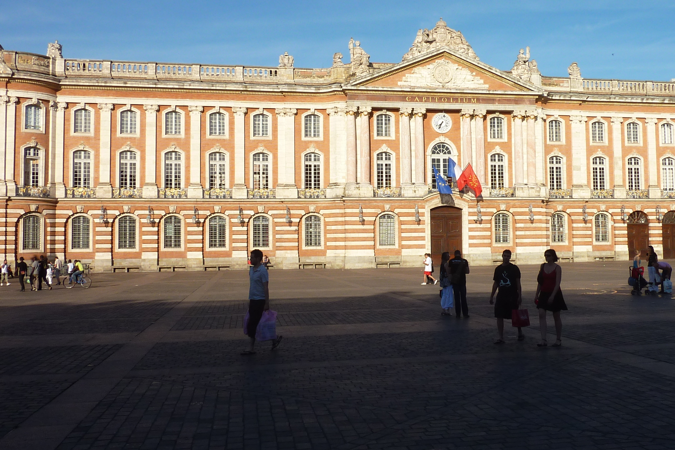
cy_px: 210
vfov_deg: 35.9
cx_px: 390
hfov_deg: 51.7
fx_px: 694
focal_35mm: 37
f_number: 5
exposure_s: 1/400
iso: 80
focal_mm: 4.1
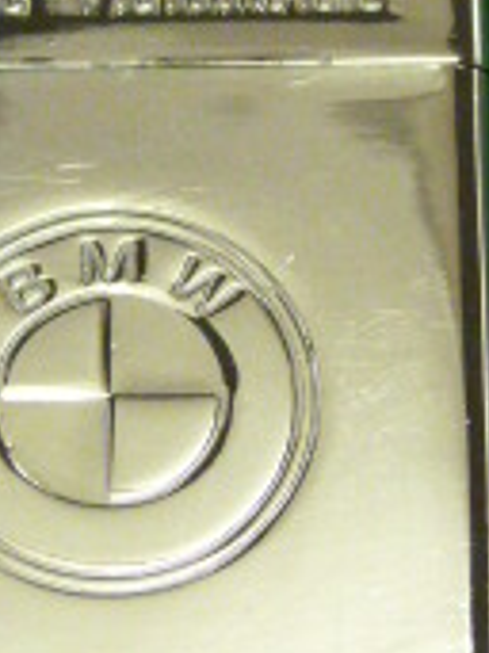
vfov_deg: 9.6
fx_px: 3885
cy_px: 309
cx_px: 264
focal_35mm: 206
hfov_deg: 7.2
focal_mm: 10
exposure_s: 1/50
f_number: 3.2
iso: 800
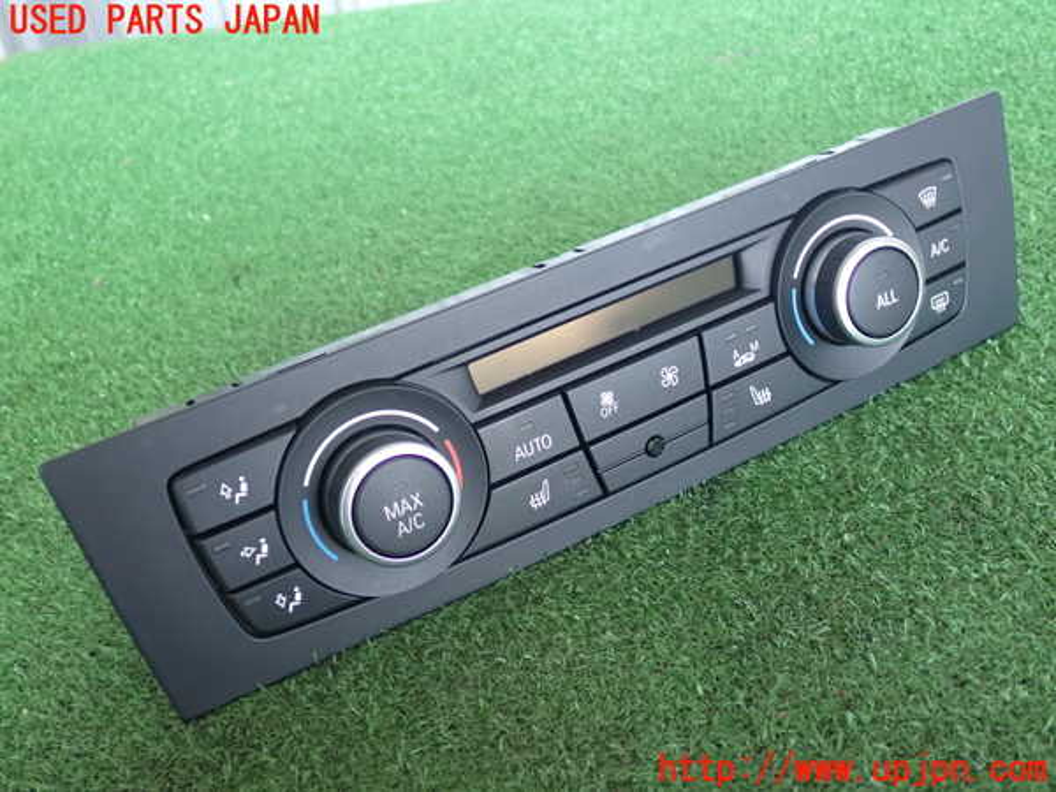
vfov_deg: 35.1
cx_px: 528
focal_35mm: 41
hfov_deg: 45.8
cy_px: 396
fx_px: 1251
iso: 200
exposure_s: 1/40
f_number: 2.8
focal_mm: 7.31
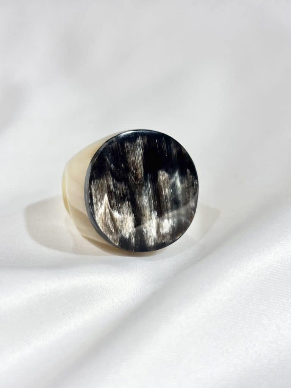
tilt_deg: -28.8
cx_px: 146
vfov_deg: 36.8
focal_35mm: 52
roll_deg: +4.2
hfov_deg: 28.0
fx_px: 583
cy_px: 194
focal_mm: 5.96
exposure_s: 1/191
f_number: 1.6
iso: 32
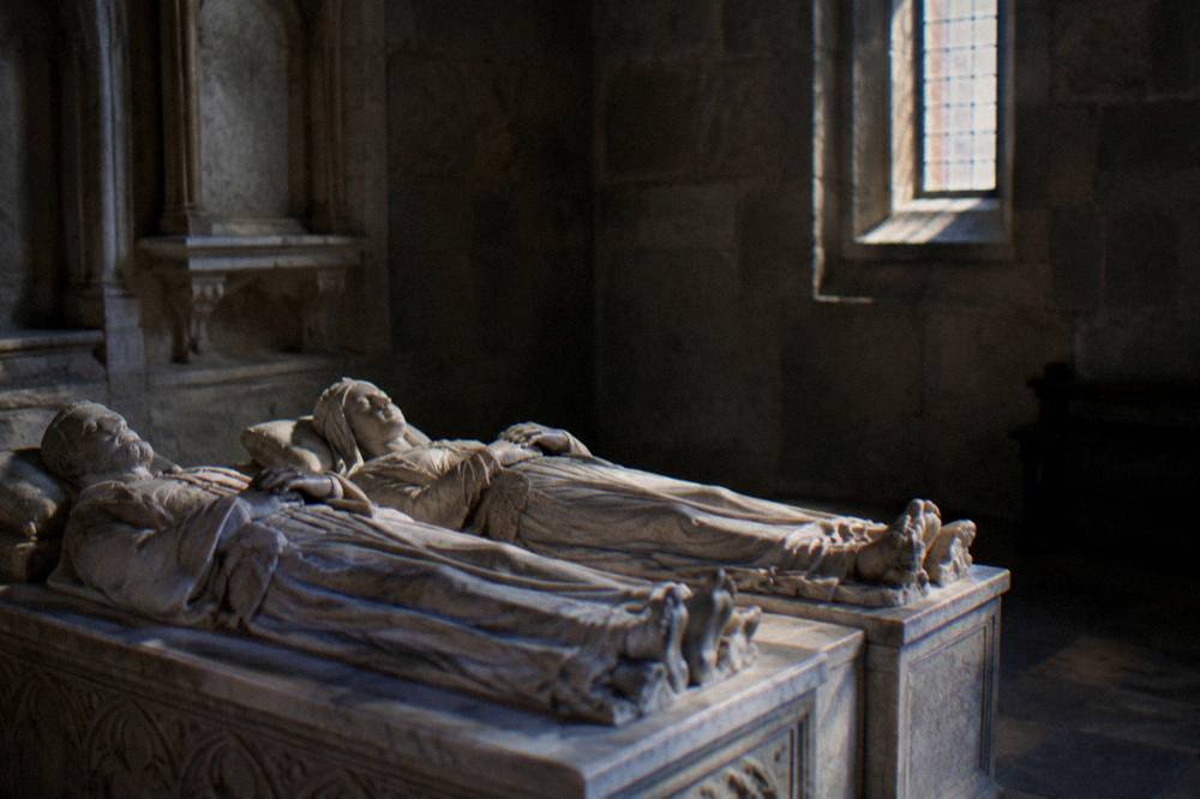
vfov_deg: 27.5
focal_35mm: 49
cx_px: 600
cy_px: 400
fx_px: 1633
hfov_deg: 40.4
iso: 1250
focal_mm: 49
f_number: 3.5
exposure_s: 1/160
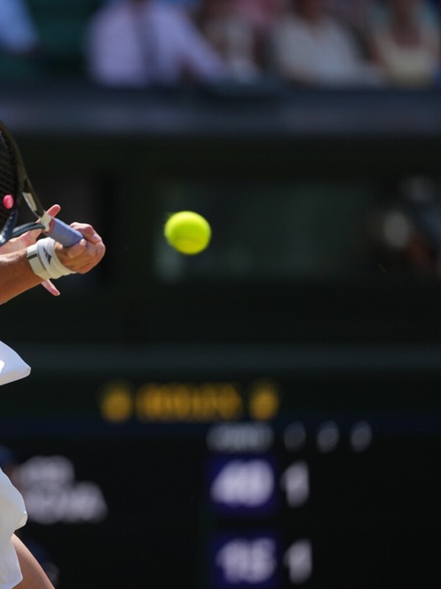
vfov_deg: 4.6
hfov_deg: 3.4
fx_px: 7391
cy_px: 295
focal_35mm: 435
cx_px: 6
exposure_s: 1/3200
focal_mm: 300
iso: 200
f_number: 2.8
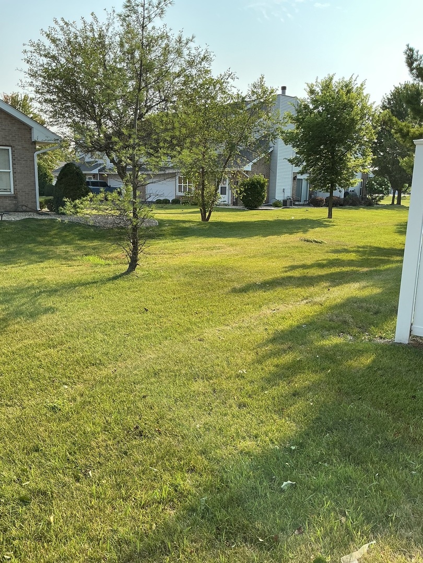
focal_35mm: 29
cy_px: 282
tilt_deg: -11.7
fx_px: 472
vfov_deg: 61.7
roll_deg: -0.4
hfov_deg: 48.2
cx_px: 212
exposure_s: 1/719
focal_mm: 3
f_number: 1.8
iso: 25
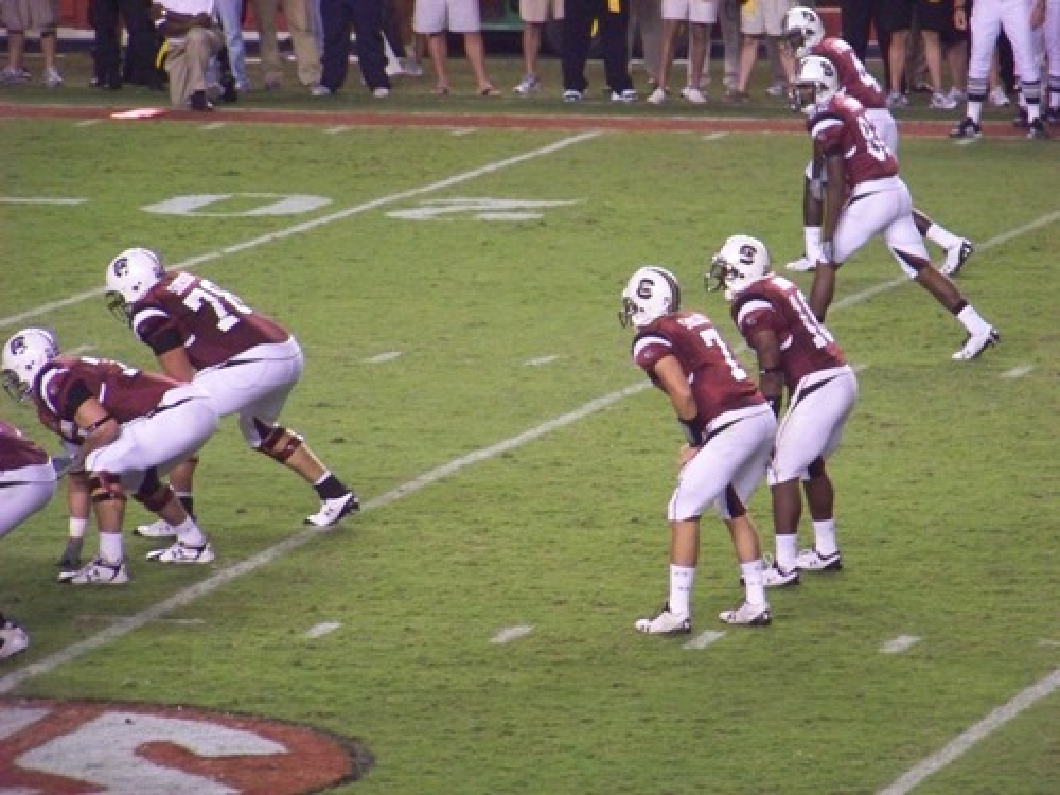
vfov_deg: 3.4
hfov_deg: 4.6
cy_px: 398
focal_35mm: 432
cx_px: 530
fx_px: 13229
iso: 702
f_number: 4.8
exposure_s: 1/100
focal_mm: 70.2
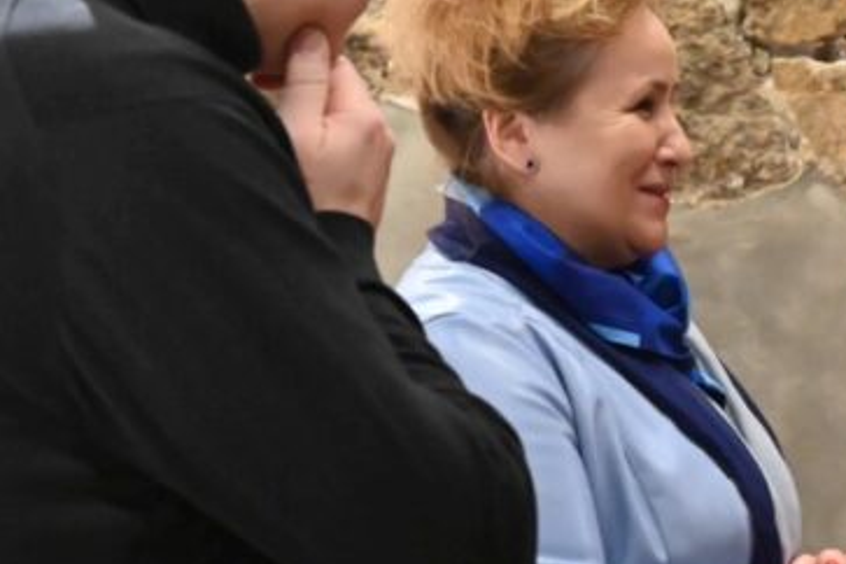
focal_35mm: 124
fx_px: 2914
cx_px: 914
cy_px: 381
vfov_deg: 11.0
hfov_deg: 16.1
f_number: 6.3
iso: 12800
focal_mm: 44
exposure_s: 1/160
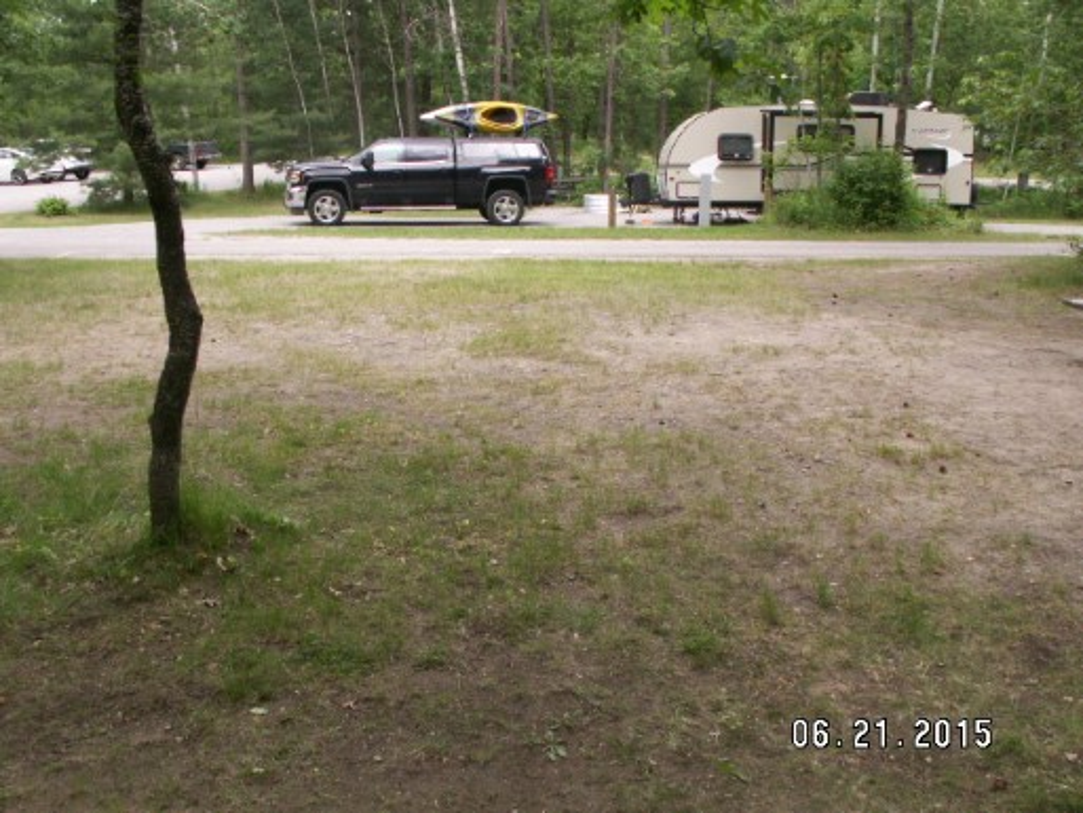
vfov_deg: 40.7
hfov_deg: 52.6
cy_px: 406
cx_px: 542
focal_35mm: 35
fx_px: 1095
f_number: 4.5
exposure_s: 1/100
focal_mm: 5.86
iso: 50
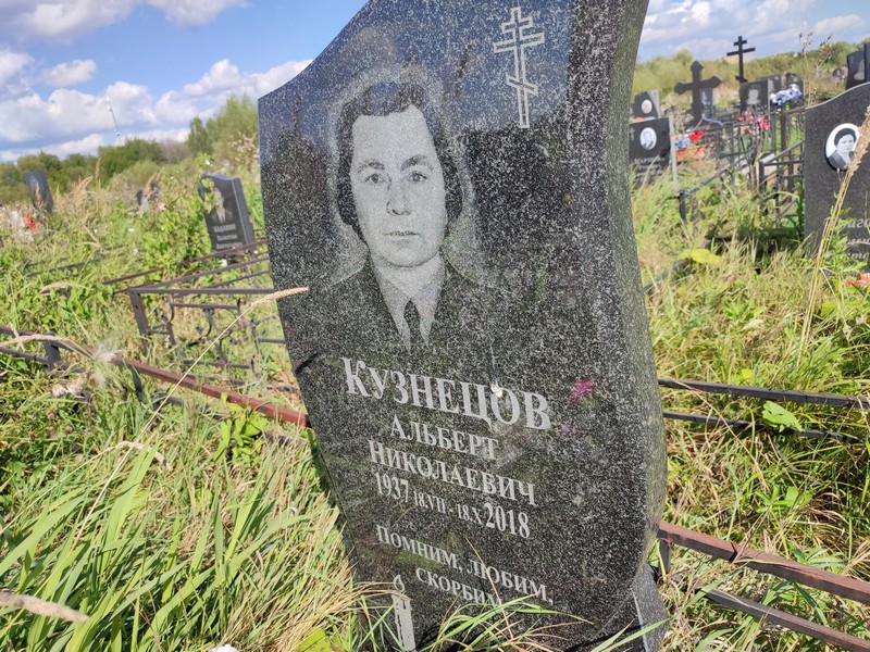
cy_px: 326
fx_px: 628
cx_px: 435
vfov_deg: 54.9
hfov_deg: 69.4
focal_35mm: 25
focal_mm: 6.04
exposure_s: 1/570
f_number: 1.9
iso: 50
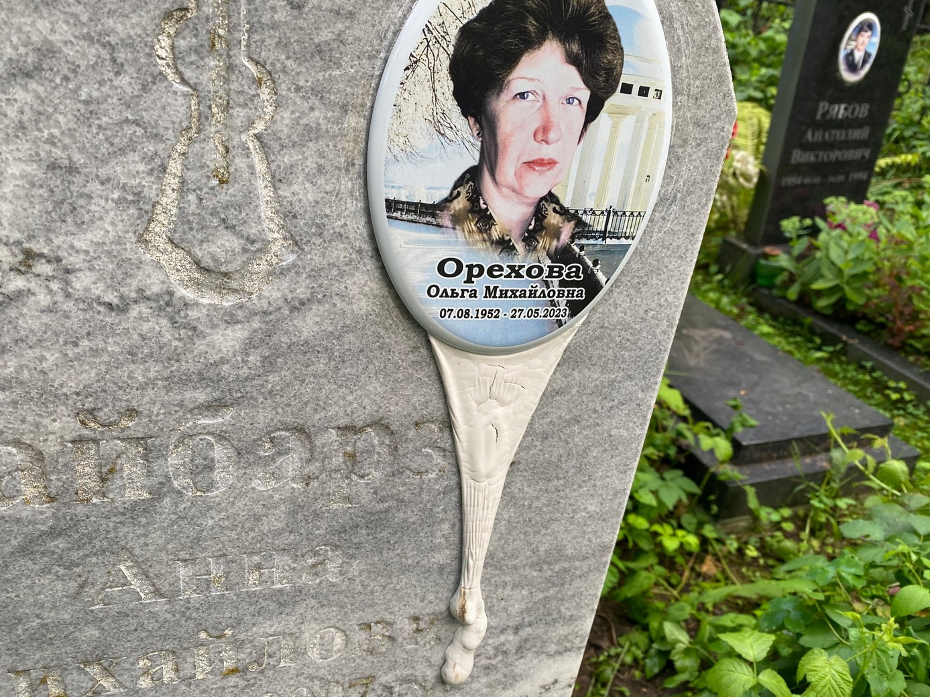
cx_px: 474
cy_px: 351
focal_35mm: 27
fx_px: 725
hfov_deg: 65.3
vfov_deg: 51.3
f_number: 1.8
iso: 50
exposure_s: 1/121
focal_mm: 4.25
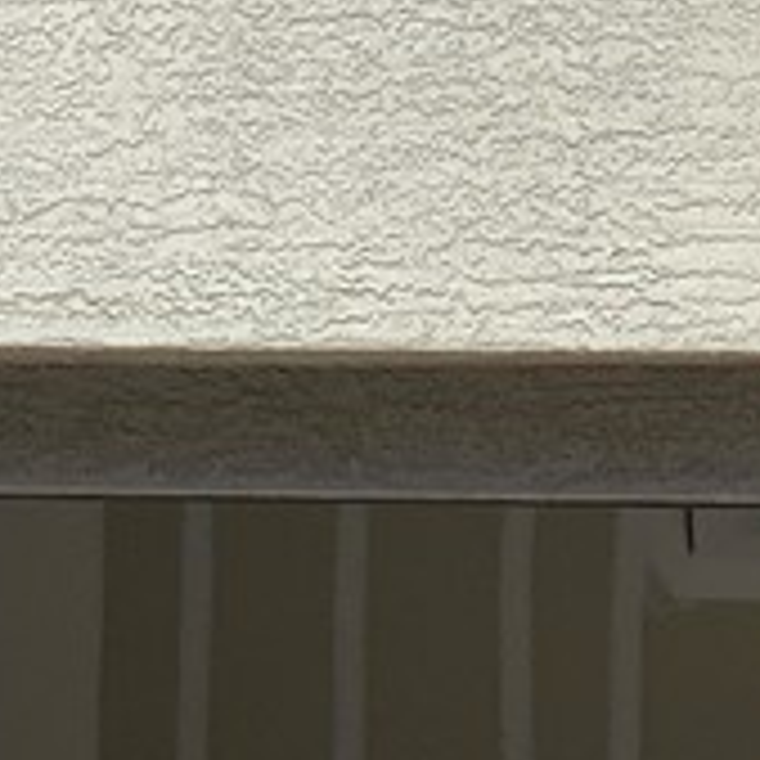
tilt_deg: +1.3
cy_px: 845
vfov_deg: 6.3
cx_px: 895
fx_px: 6905
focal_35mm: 278
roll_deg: -1.1
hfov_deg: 6.3
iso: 16
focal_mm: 6
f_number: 2.4
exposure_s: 1/1332
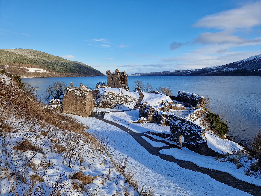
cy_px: 98
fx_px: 173
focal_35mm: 23
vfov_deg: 58.9
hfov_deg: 73.9
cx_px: 130
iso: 50
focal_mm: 5.4
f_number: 1.8
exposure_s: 1/1184
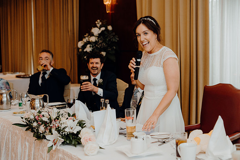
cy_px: 80
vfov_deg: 23.4
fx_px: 387
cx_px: 120
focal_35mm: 58
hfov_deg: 34.5
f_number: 2.8
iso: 1250
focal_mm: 58
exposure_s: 1/200
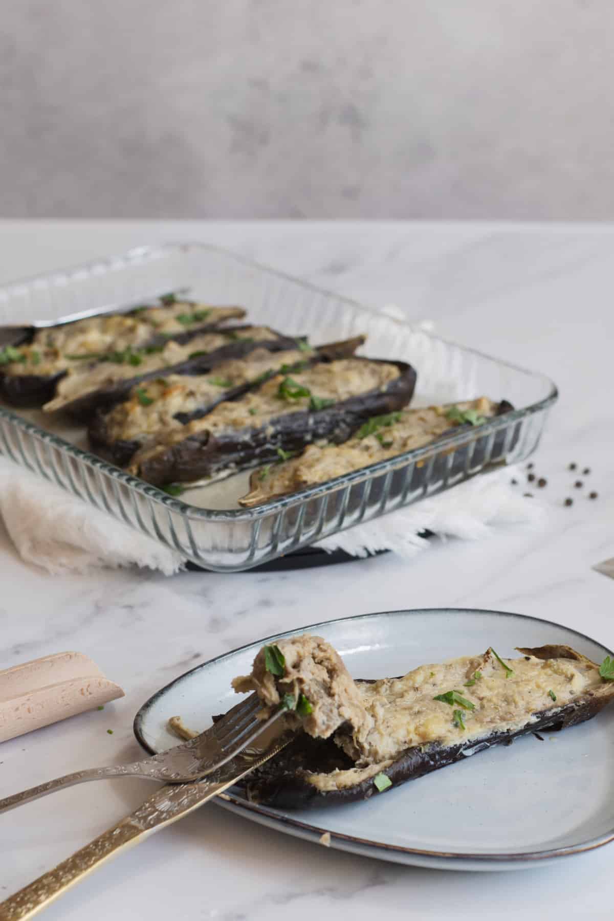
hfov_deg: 18.2
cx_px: 307
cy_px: 460
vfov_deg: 27.0
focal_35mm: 75
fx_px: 1919
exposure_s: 1/100
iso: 320
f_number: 4.5
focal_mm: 50
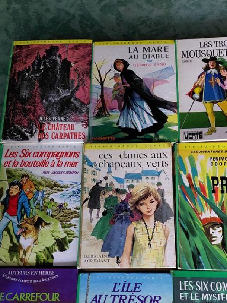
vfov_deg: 44.6
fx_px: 358
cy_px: 218
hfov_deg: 35.1
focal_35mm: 41
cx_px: 125
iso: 640
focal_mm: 4.69
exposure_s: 1/25
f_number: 1.8
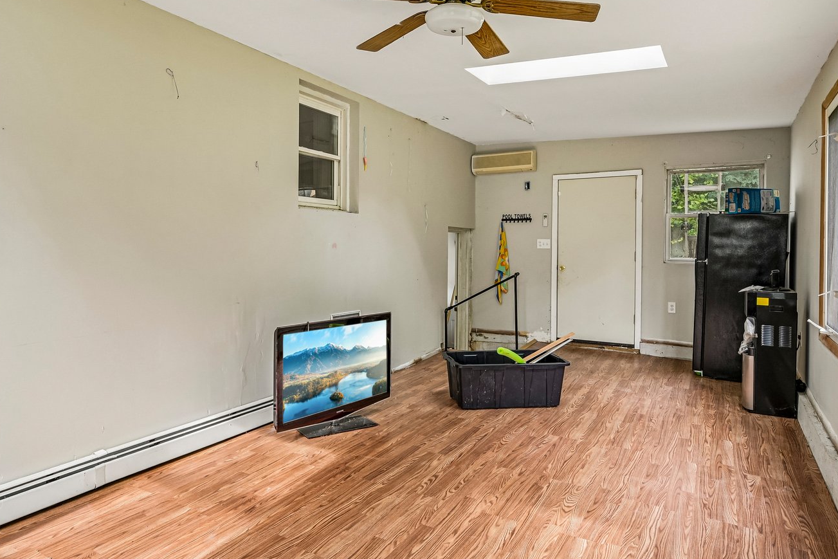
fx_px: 530
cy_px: 245
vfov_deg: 55.4
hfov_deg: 76.3
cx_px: 372
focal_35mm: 23
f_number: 8
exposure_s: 1/15
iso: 400
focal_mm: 14.5
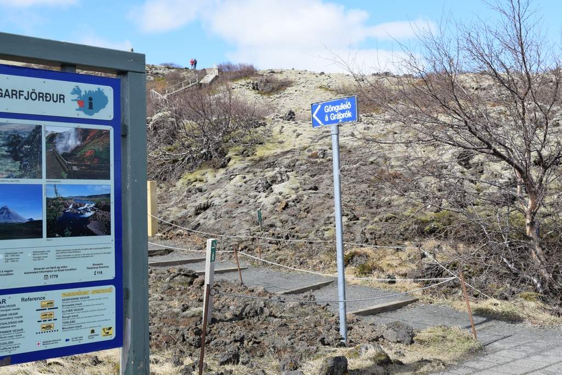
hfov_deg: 42.3
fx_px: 726
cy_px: 188
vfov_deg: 29.0
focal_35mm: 46
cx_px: 281
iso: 200
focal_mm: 31
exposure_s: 1/320
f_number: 9
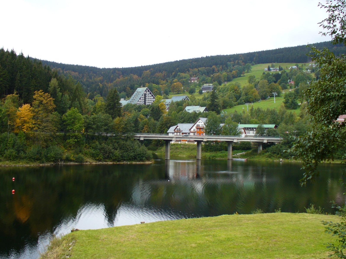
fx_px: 420
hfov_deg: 44.8
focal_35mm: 42
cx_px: 173
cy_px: 130
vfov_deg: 34.3
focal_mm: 6.1
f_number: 2.8
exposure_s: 1/320
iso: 80
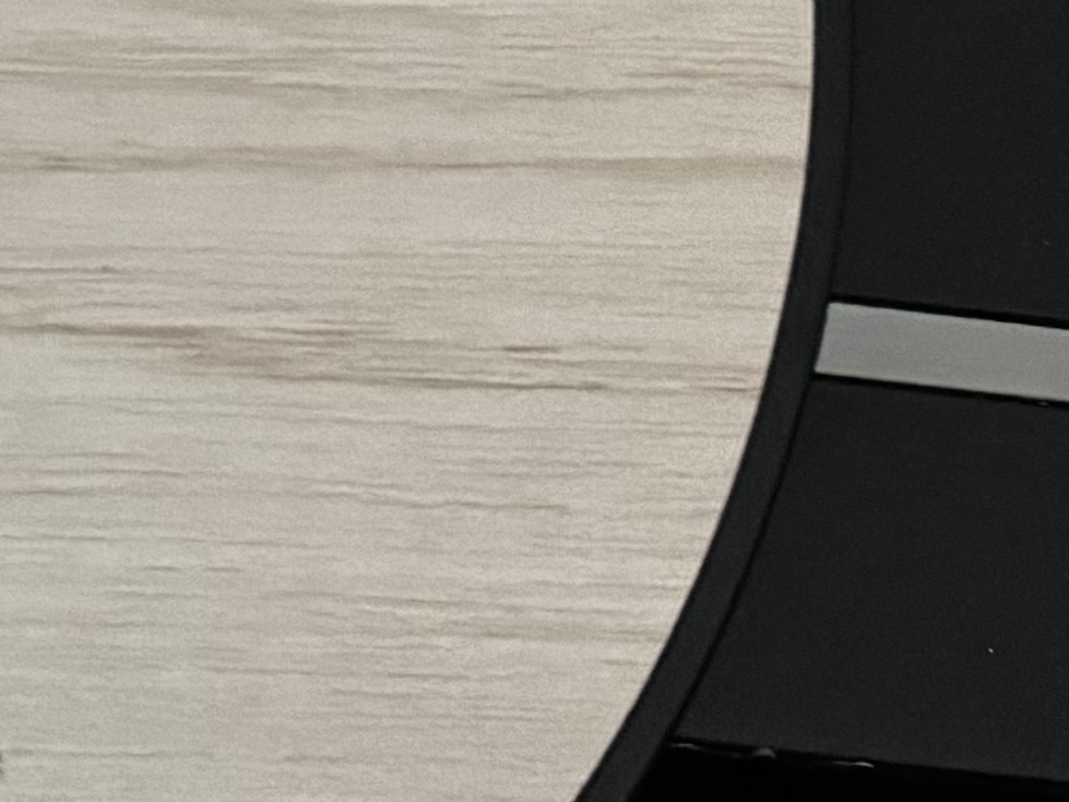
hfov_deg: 10.6
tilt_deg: -65.8
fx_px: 4323
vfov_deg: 10.3
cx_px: -1952
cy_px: -274
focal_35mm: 140
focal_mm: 6.76
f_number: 1.78
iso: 800
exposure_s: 1/54
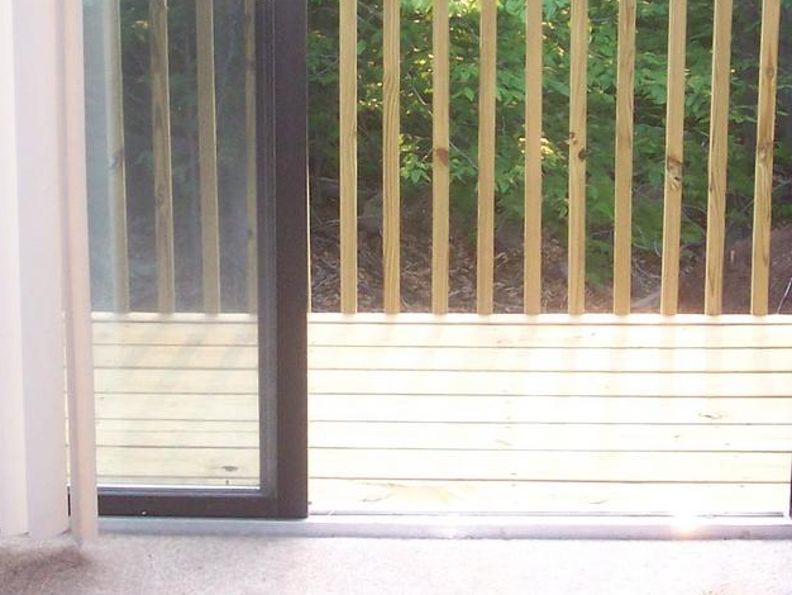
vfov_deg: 15.5
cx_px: 347
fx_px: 2152
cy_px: 34
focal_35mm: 94
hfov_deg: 20.8
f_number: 3
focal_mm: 7
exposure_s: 1/60
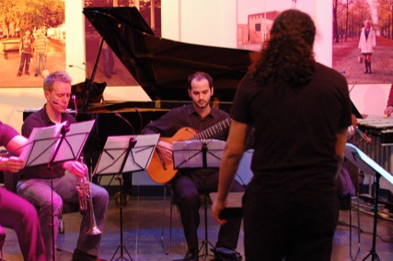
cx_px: 104
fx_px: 858
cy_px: 165
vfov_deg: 17.2
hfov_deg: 25.5
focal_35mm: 79
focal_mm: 35
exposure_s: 1/25
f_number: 2.5
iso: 1600
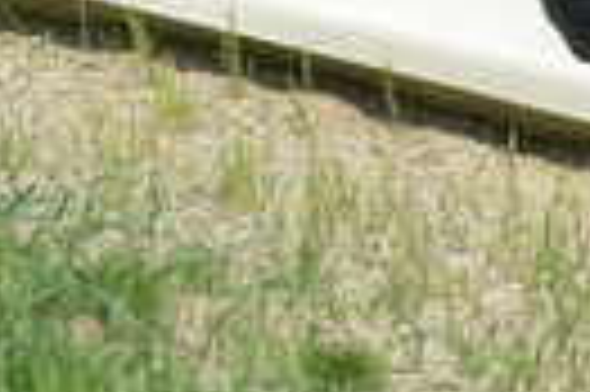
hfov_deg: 3.4
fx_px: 9772
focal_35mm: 597
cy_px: 164
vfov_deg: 2.3
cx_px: 860
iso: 200
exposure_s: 1/640
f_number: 6.3
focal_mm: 195
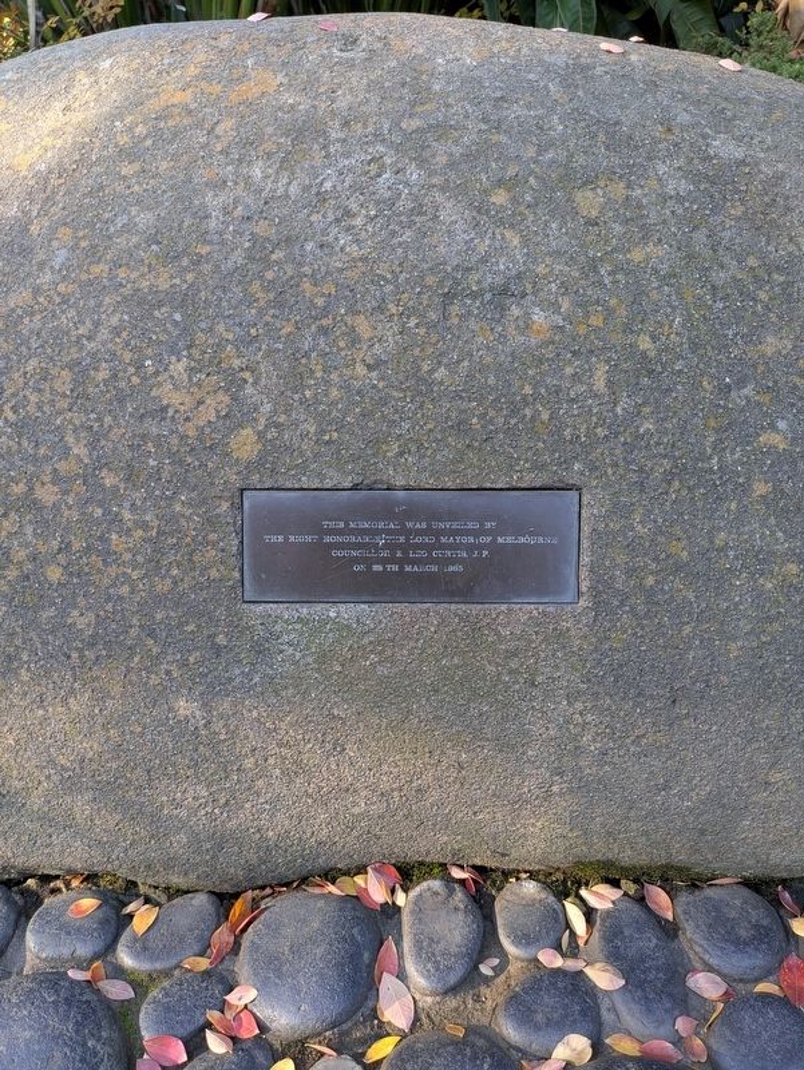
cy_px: 535
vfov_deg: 69.4
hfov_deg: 54.9
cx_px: 402
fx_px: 773
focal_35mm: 25
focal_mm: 5.43
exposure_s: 1/100
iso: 96
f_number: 1.89
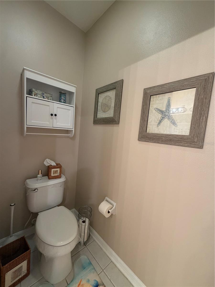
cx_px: 108
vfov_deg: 102.1
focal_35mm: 14
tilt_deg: -3.6
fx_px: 116
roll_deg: -4.7
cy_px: 144
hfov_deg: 85.7
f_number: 2.2
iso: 320
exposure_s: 1/60
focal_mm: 2.22
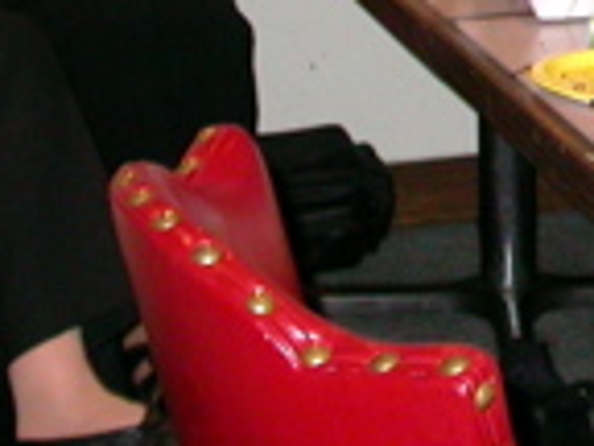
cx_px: 660
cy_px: -277
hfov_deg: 11.5
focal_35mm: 169
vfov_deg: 8.5
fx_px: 2900
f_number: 2.6
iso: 200
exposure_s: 1/60
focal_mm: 7.85
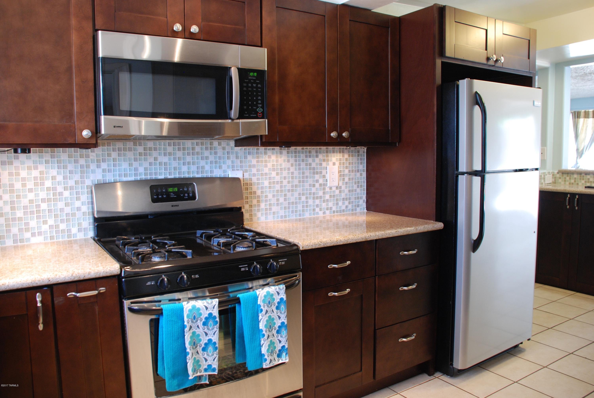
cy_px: 199
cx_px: 297
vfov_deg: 43.7
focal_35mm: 30
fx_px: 496
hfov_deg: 61.9
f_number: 3.8
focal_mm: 20
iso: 400
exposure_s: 1/15
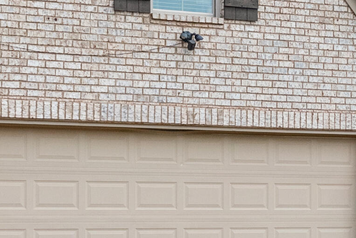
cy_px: 68
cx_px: 338
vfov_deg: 10.5
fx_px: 1286
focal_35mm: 130
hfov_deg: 15.5
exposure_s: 1/2000
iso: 800
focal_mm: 33
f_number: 9
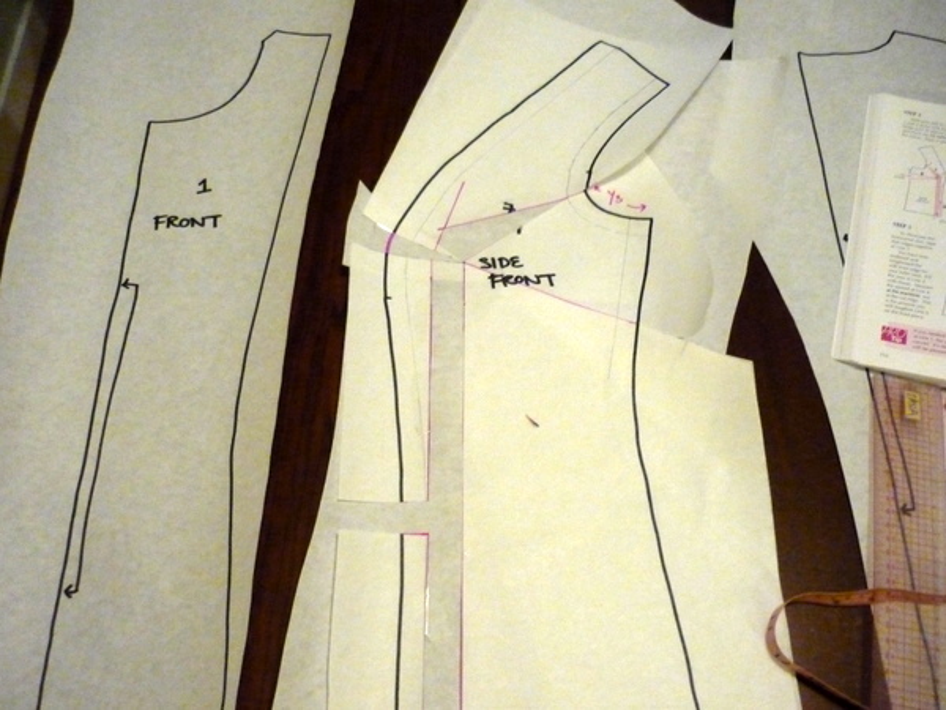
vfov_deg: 42.9
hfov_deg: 55.4
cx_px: 473
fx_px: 902
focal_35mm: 33
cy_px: 355
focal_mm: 5.5
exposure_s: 1/30
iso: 800
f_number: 2.8
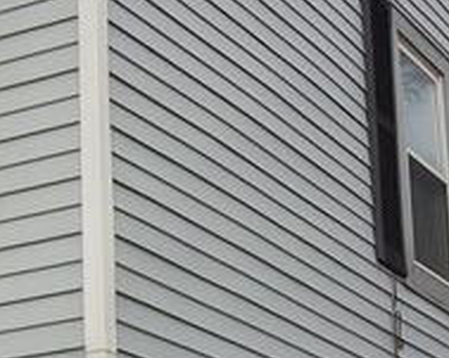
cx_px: 318
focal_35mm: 119
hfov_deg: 16.1
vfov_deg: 12.7
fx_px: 1581
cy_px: 408
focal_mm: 6
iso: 80
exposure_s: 1/337
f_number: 4.8
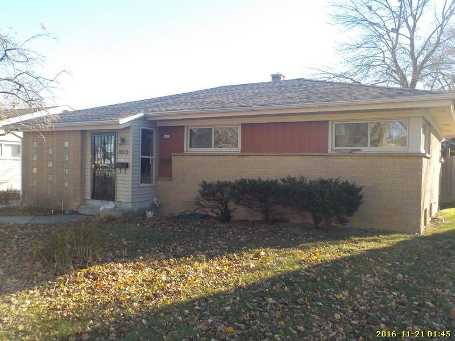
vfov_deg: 46.8
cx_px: 228
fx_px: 394
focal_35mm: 30
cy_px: 170
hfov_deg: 60.0
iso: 125
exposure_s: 1/250
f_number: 3.3
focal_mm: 4.1
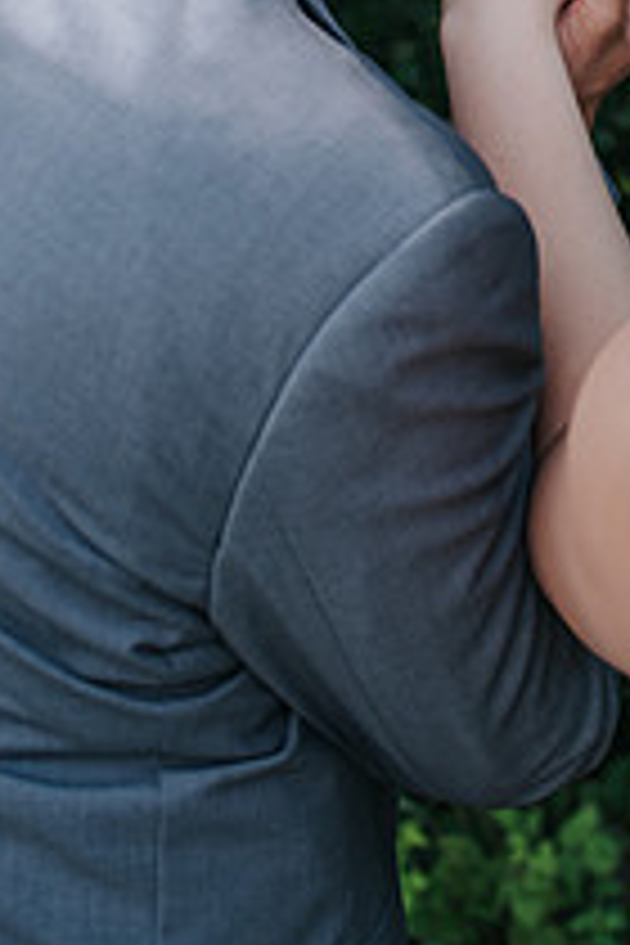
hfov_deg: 17.9
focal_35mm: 75
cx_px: 585
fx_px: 1969
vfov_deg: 25.4
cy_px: -40
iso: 140
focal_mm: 35
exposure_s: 1/500
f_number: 2.8
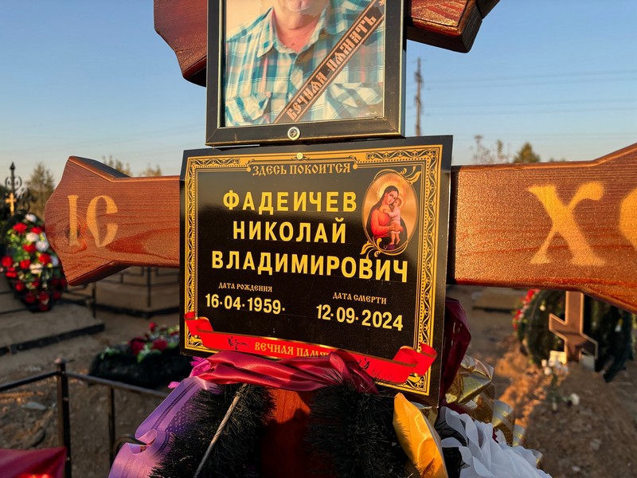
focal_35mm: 26
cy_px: 239
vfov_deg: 53.1
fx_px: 478
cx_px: 318
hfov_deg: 67.3
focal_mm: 5.96
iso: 50
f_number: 1.6
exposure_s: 1/1178
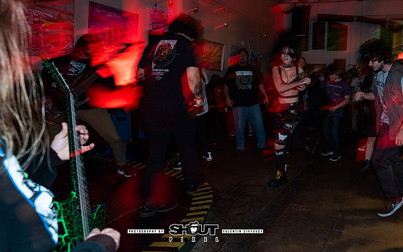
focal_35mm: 23
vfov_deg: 52.4
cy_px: 94
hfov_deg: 72.1
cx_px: 300
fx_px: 253
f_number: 2.8
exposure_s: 1/13
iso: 800
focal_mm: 14
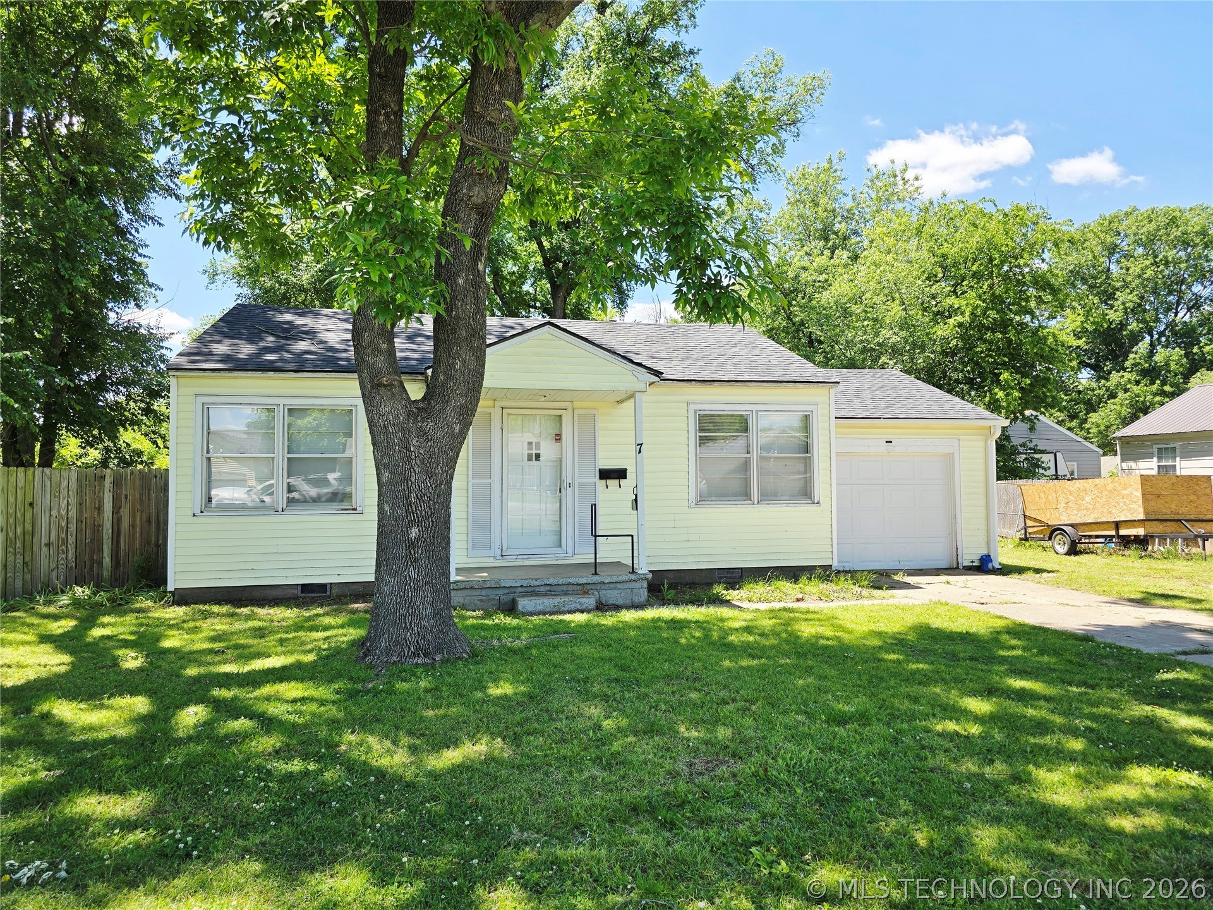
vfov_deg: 58.9
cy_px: 455
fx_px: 806
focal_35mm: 23
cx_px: 606
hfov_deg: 73.9
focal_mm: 6.3
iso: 12
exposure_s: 1/323
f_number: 1.7
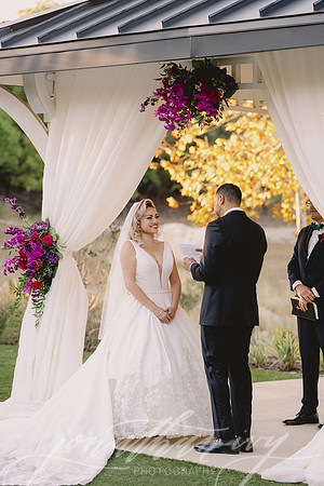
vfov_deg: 17.3
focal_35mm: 118
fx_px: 1593
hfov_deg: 11.6
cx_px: 162
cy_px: 243
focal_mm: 118
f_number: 3.2
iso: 800
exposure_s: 1/320
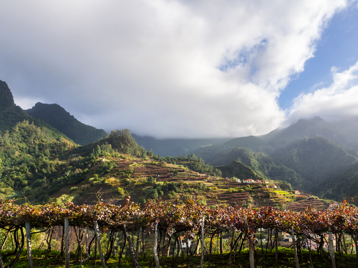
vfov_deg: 56.8
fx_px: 248
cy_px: 134
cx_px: 179
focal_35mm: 24
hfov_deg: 71.6
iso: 250
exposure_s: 1/320
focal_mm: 12
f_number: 7.1
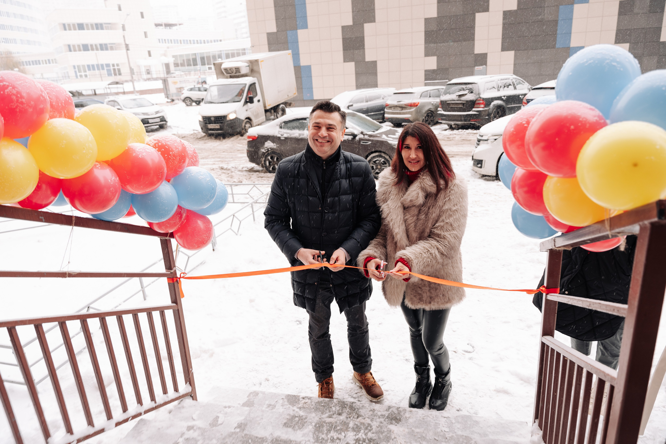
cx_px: 333
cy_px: 222
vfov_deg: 53.1
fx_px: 444
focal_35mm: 24
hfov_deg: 73.7
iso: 250
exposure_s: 1/100
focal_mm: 24
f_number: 3.2
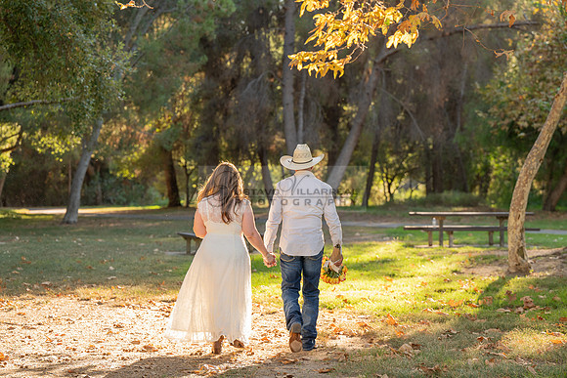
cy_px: 189
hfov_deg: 21.7
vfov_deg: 14.6
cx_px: 284
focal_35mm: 94
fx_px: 1481
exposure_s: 1/200
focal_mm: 94
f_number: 4
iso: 200
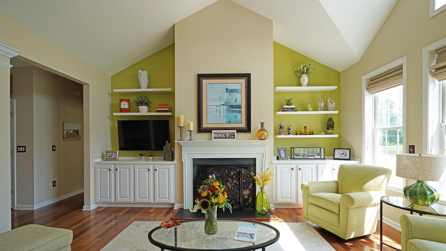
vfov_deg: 63.7
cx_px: 222
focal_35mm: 17
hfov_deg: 95.9
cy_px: 142
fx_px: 201
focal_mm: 16
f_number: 4
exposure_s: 1/160
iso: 200
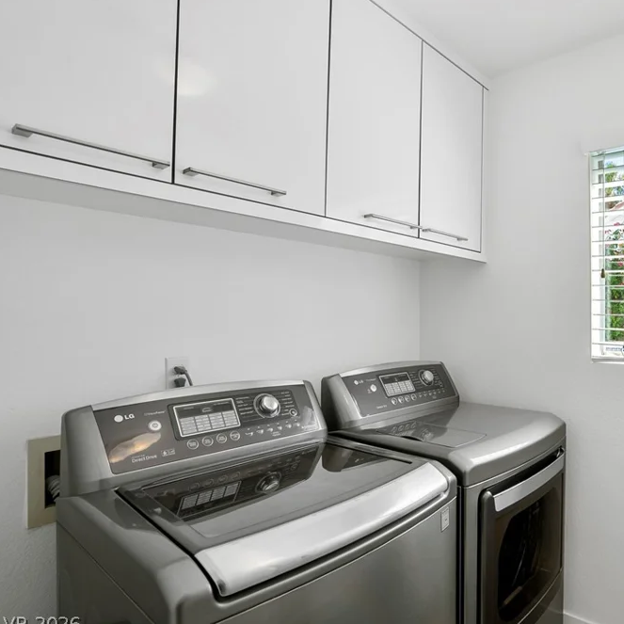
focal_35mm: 21
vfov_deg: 72.1
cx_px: 470
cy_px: 317
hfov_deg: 67.5
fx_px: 428
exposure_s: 1/10
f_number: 9
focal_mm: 16
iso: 800
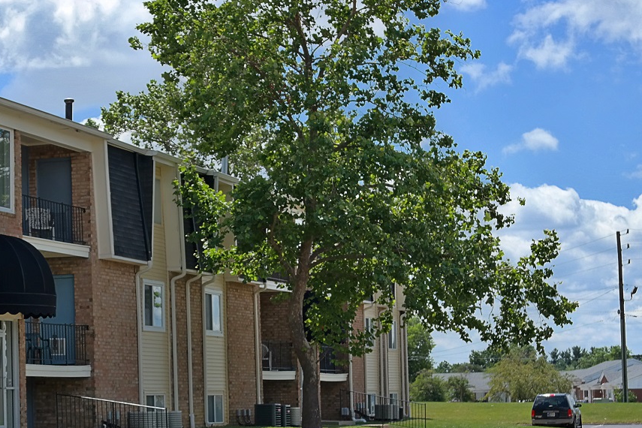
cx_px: 110
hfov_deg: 21.6
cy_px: 315
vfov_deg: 14.7
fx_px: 1658
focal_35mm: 93
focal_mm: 35
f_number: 6.3
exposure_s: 1/250
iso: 100
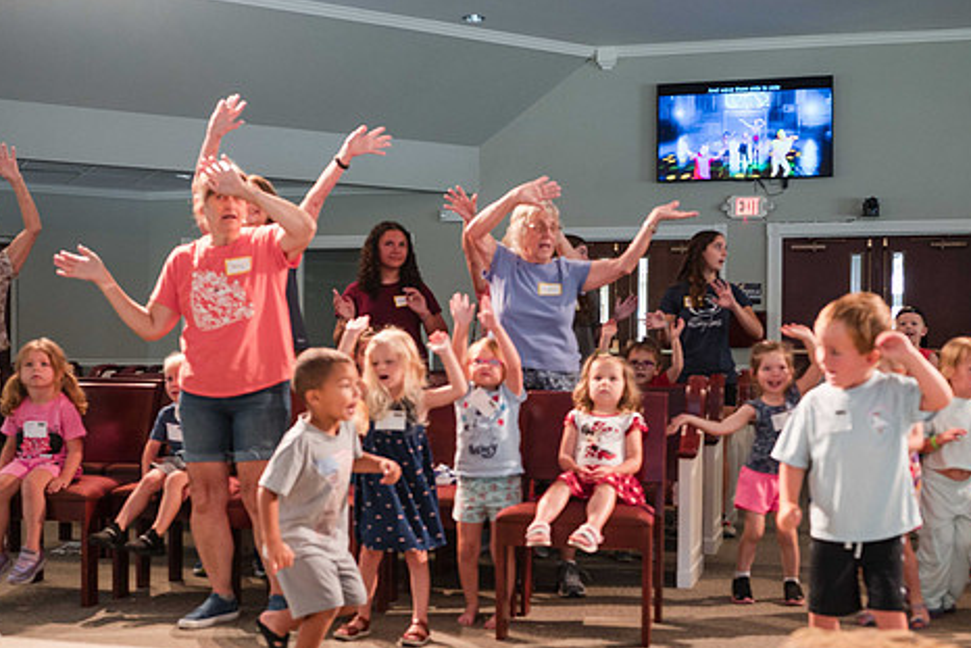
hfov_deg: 41.9
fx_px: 1268
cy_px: 381
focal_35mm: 47
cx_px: 524
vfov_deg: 28.6
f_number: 2.8
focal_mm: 35
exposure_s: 1/125
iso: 1600
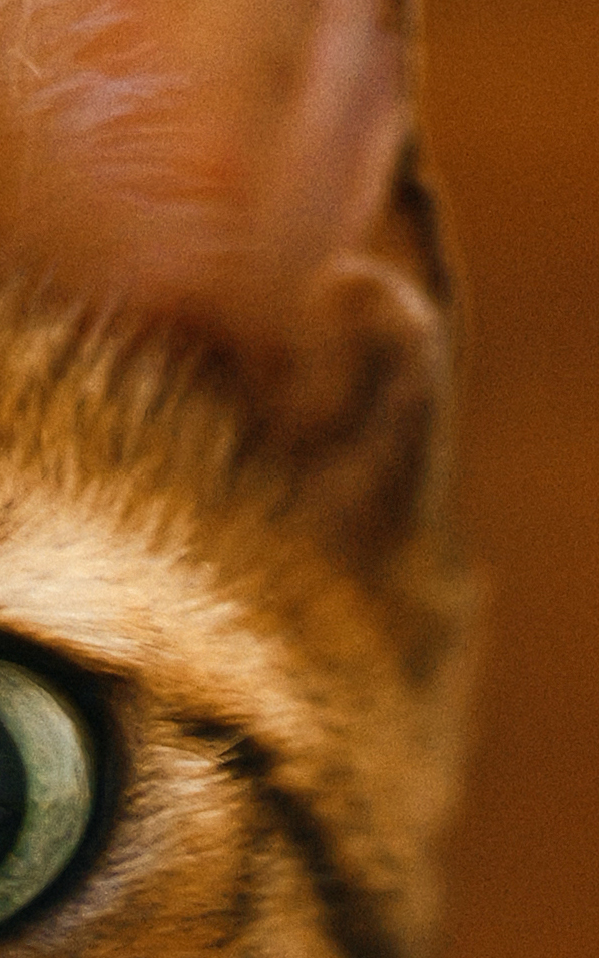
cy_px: 2479
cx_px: -417
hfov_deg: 5.9
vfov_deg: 8.5
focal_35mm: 220
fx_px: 5747
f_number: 1.2
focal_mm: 35
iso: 1000
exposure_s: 1/40
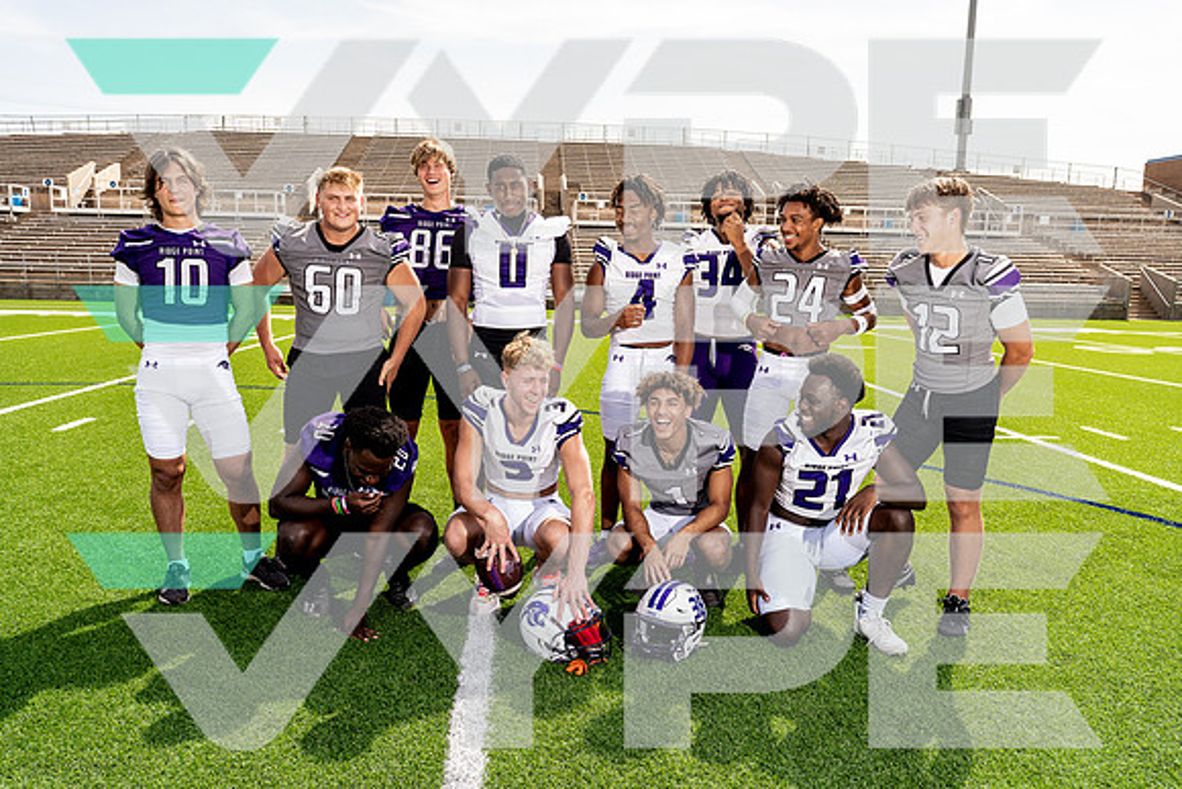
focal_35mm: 28
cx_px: 591
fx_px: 920
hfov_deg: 65.5
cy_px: 394
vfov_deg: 46.4
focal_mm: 28
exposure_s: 1/250
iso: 100
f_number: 5.6
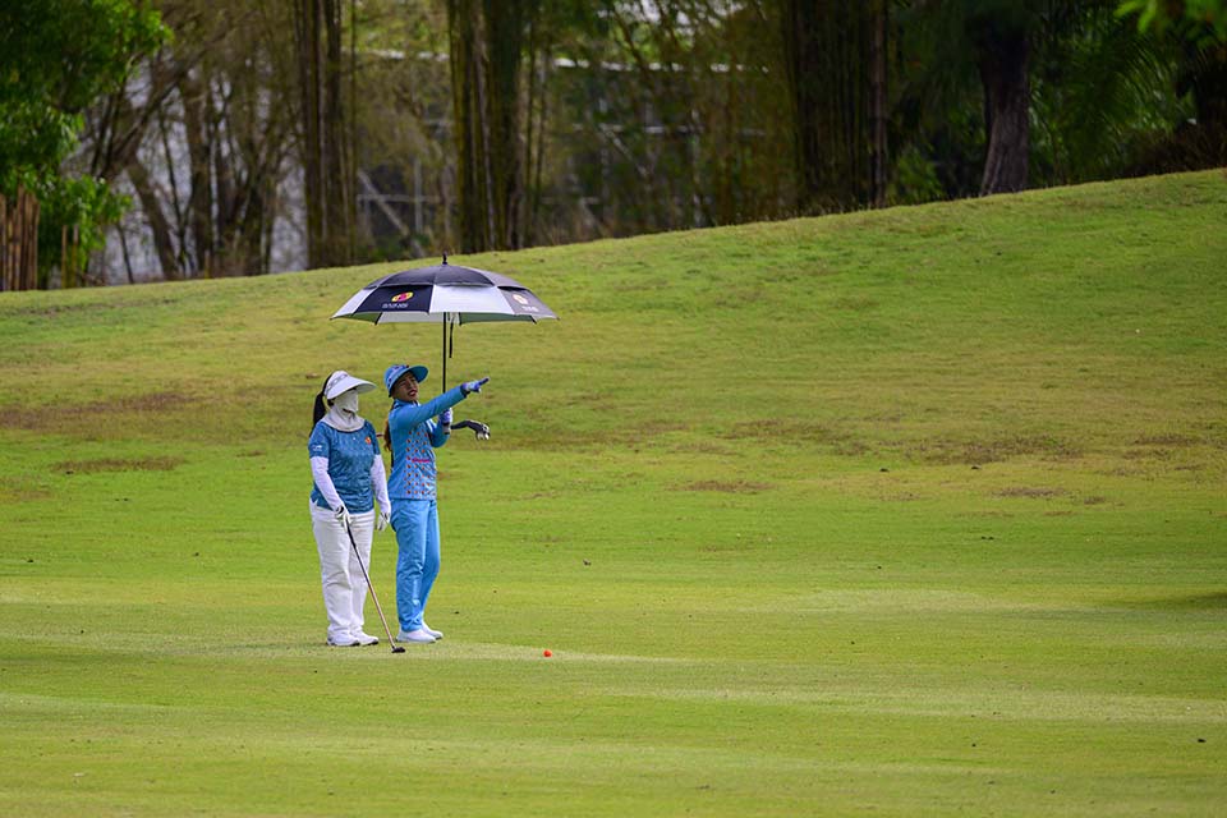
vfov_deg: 6.9
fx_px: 6816
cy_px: 409
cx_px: 614
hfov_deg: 10.3
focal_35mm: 200
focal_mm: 200
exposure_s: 1/3200
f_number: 2.8
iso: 200
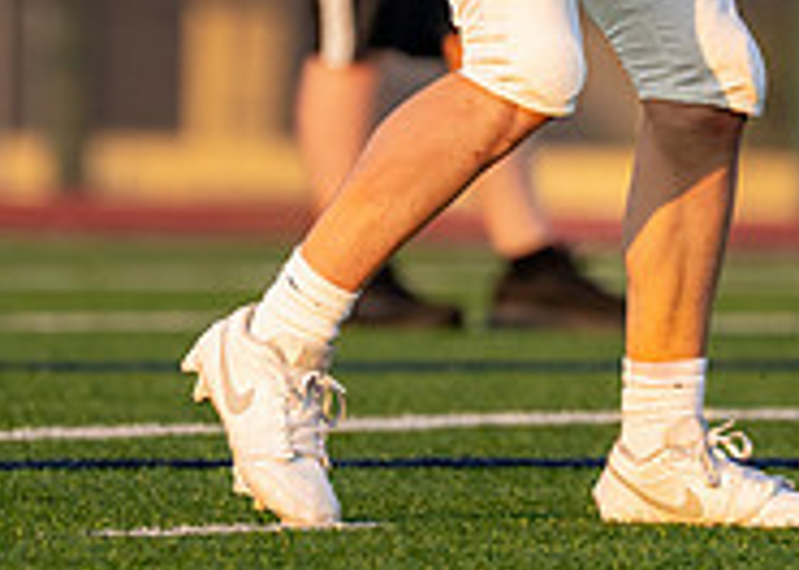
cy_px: -187
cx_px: 611
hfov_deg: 2.1
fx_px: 21913
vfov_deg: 1.5
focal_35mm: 966
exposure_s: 1/2500
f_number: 2.8
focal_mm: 200
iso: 400
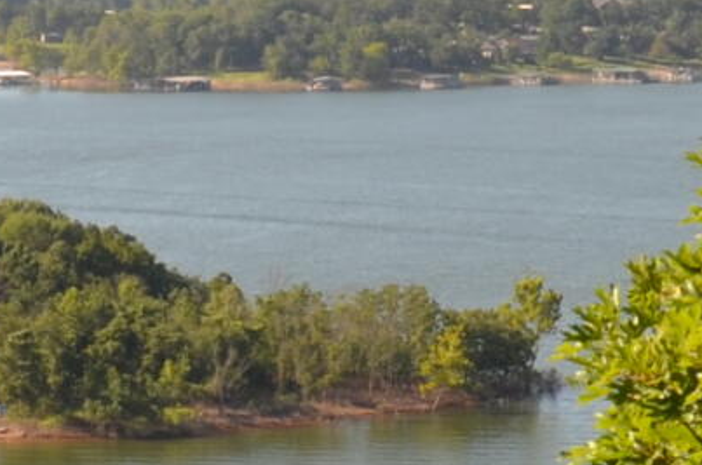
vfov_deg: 5.3
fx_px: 4996
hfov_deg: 8.0
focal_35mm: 257
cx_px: 56
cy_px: -15
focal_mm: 23
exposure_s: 1/250
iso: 140
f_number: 8
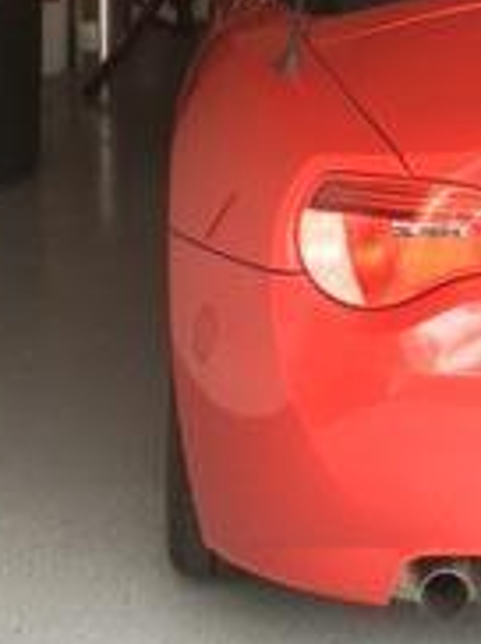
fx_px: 1894
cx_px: 569
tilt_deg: -5.6
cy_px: -131
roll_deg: +0.0
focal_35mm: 102
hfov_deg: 14.1
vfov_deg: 18.3
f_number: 2.2
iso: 25
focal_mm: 4.15
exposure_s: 1/40
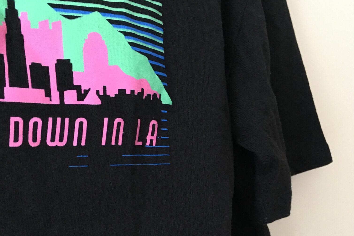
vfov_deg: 31.6
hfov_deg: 47.4
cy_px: 194
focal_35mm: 41
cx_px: 180
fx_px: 403
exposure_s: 1/20
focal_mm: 4.15
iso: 200
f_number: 2.2
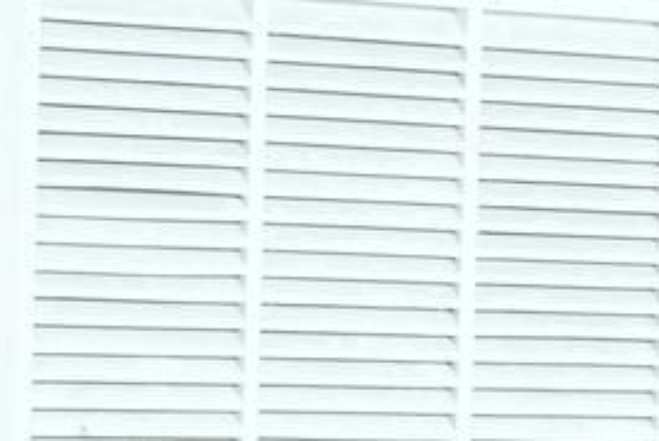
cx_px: 152
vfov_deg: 3.3
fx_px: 7657
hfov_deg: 4.9
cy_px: 739
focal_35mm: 418
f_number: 5.6
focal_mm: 75
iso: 1000
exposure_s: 1/125
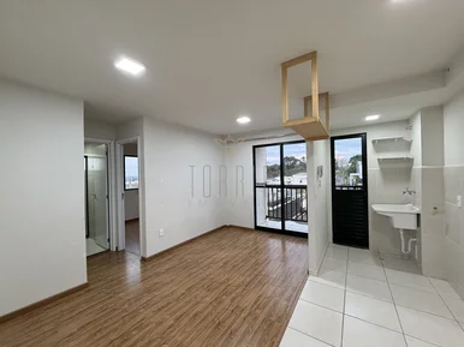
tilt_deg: -1.1
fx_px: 188
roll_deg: +1.4
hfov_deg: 102.1
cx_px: 232
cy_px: 174
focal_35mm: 14
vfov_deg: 85.6
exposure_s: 1/60
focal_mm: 2.22
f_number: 2.2
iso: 250
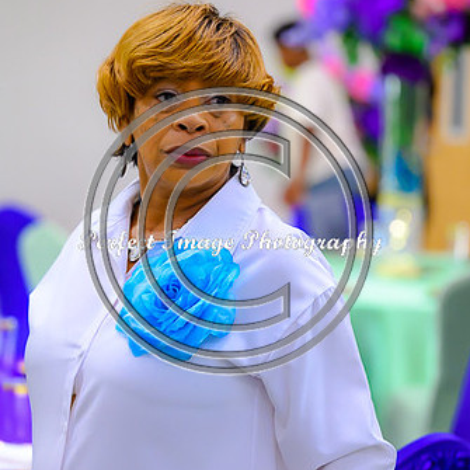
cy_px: 241
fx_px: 2012
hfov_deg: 13.3
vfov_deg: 13.3
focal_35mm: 131
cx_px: 227
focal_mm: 89
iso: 2800
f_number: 2.8
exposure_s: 1/200
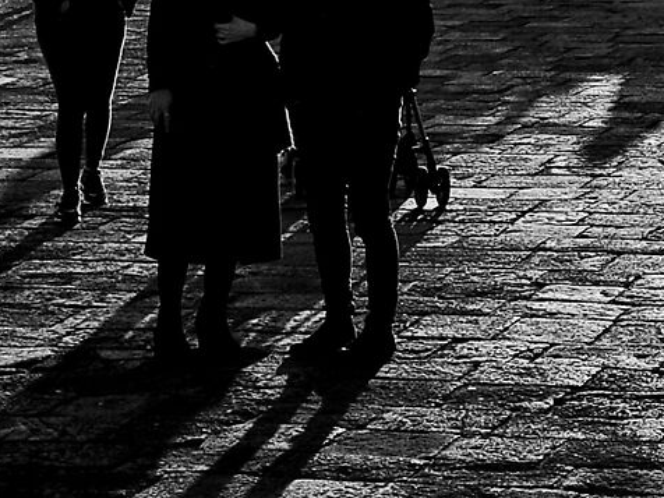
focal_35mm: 194
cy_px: -160
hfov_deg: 9.7
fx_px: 3721
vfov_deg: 7.6
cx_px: 1177
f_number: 6.3
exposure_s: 1/640
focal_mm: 40
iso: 200
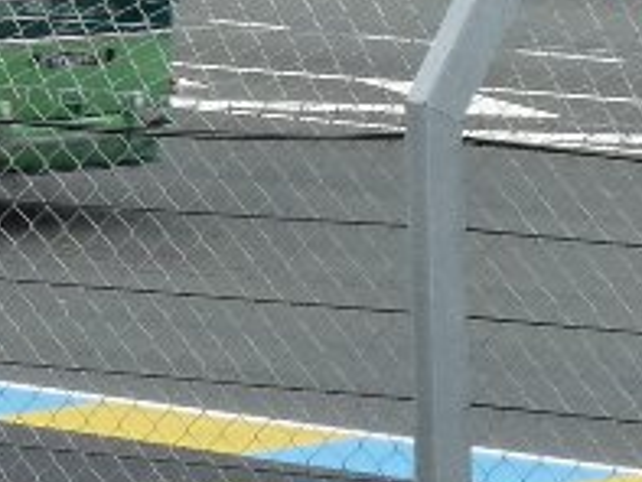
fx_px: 7683
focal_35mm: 414
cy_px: 114
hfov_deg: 4.7
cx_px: -541
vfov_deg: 3.6
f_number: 4.5
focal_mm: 12.8
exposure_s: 1/250
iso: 100
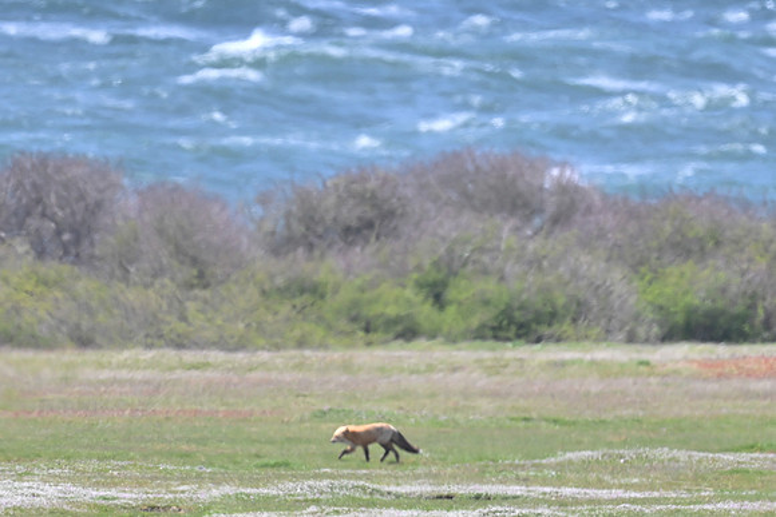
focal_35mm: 600
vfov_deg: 2.3
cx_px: 388
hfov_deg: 3.4
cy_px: 258
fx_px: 12936
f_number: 6.3
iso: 125
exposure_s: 1/500
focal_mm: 600
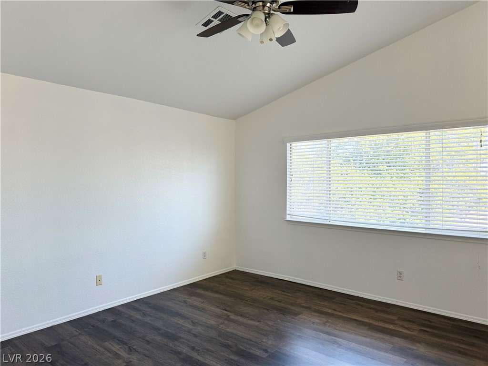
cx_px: 244
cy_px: 183
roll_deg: +0.1
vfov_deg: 56.8
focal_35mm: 24
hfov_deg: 71.6
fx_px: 338
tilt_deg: -0.6
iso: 64
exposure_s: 1/170
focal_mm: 6.76
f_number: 1.78
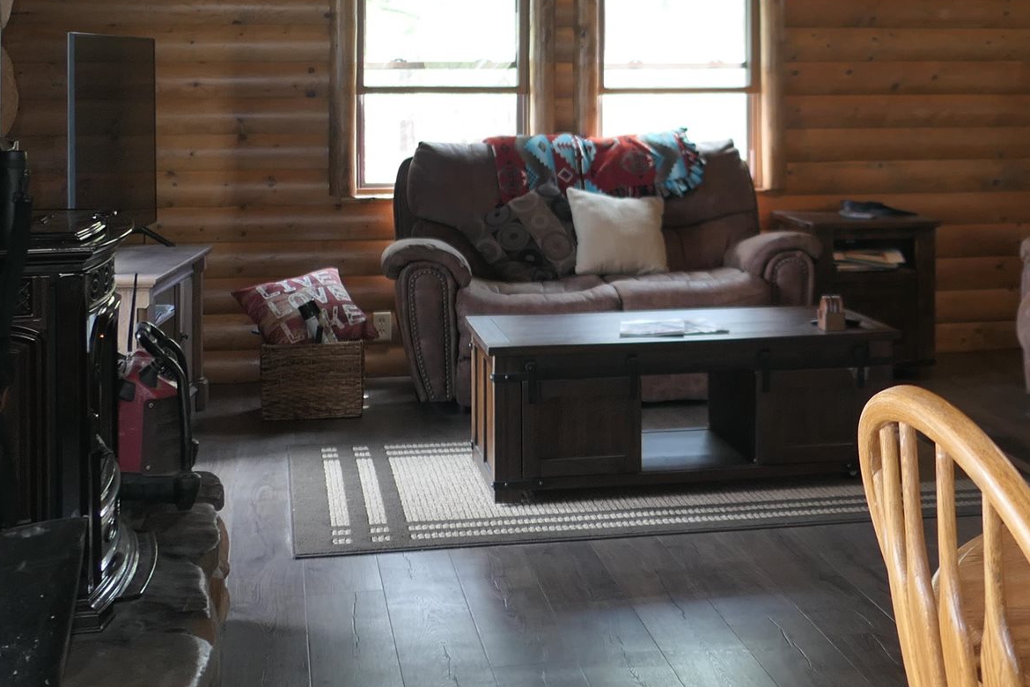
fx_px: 1802
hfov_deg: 31.3
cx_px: 769
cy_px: 91
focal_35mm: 63
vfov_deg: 21.2
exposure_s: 1/80
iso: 125
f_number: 1.4
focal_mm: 8.8
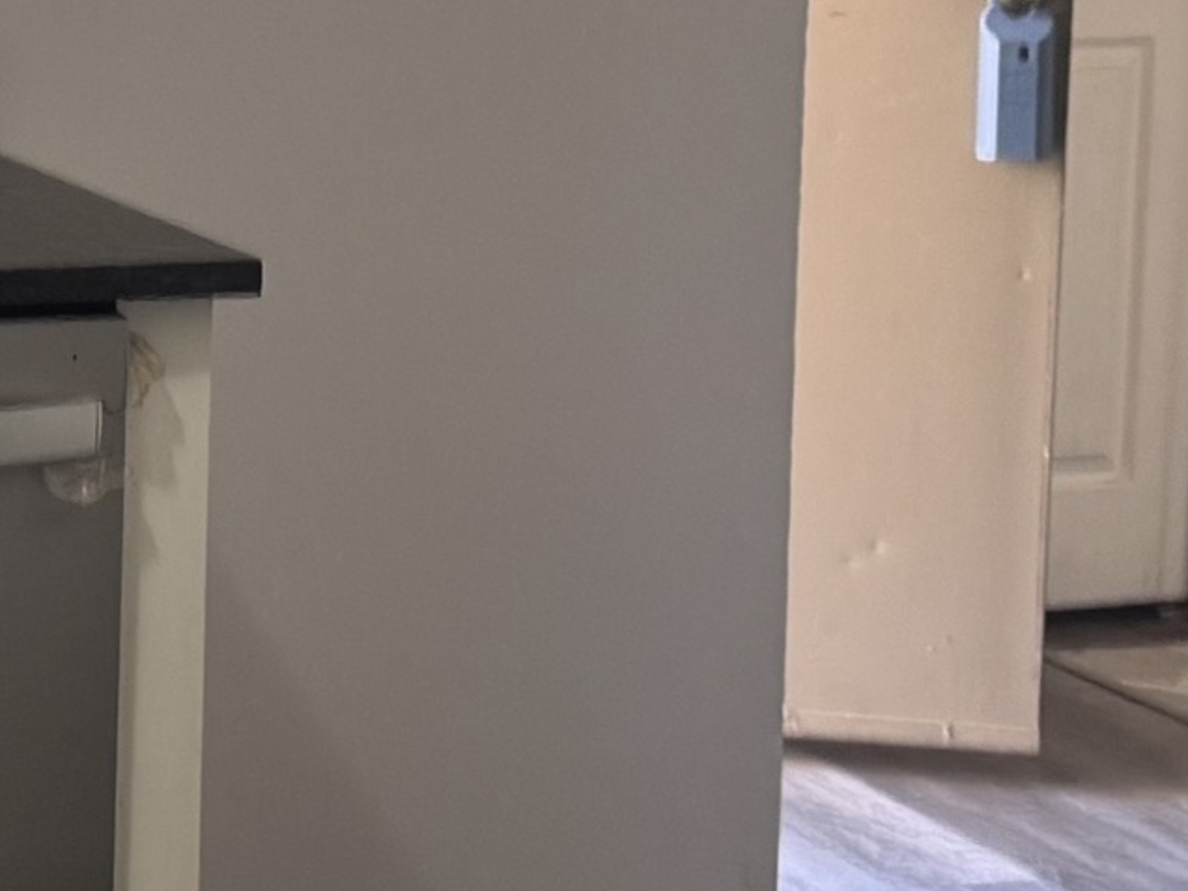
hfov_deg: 15.7
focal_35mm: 116
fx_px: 3981
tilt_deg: -6.3
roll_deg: -0.3
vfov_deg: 12.7
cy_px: 80
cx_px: -538
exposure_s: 1/60
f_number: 1.78
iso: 160
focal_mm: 6.76
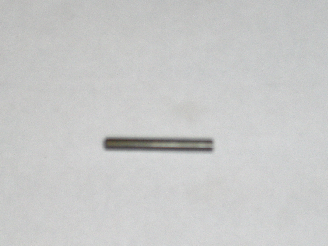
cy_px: 123
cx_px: 164
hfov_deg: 18.7
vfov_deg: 14.1
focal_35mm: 105
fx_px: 995
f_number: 5
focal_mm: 22.5
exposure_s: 1/125
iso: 100
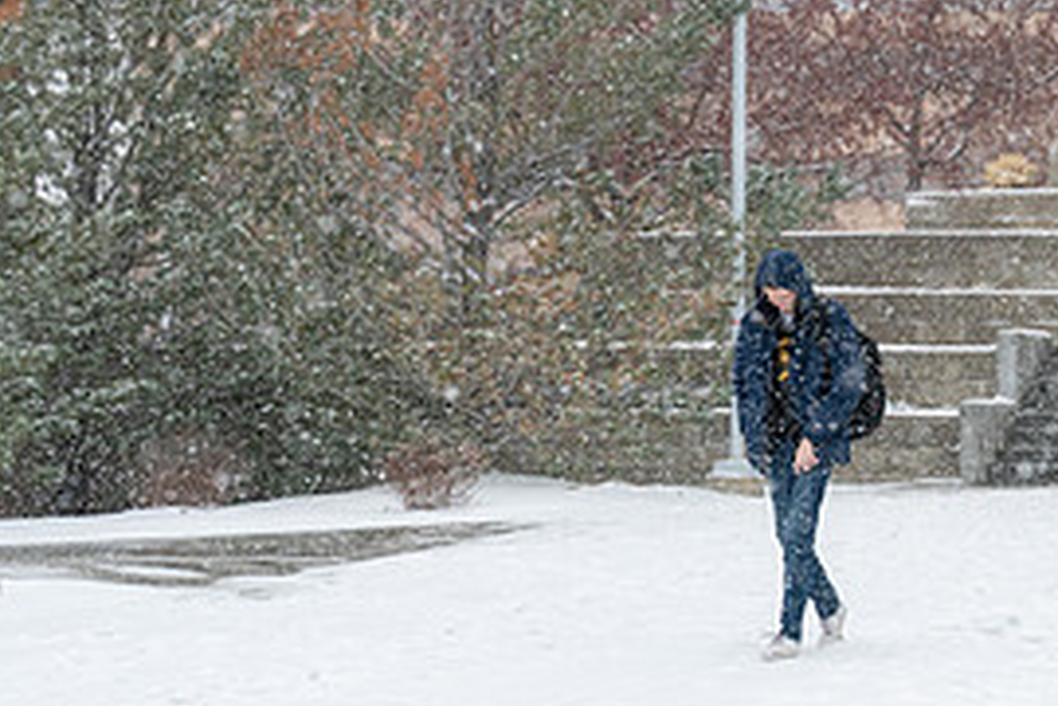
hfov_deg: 13.1
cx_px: 1031
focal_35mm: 155
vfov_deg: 8.8
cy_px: 112
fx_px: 4555
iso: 500
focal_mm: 70
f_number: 5.6
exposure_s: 1/640
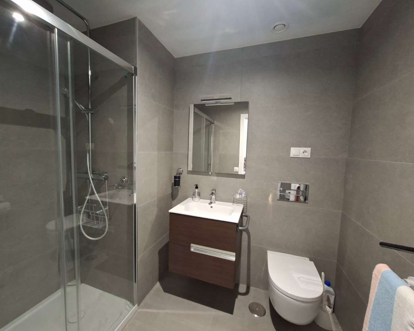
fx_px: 172
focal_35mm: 14
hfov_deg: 100.6
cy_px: 166
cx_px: 196
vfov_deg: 88.0
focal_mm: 1.74
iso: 400
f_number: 2.2
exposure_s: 1/24
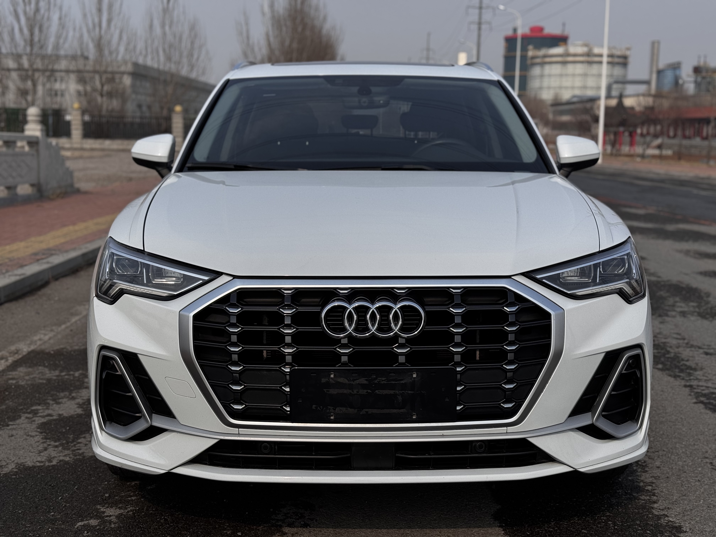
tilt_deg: -8.6
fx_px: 993
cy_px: 268
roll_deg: -0.6
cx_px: 358
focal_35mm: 48
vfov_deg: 30.3
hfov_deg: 39.7
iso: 64
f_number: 1.78
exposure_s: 1/7092
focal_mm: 6.76
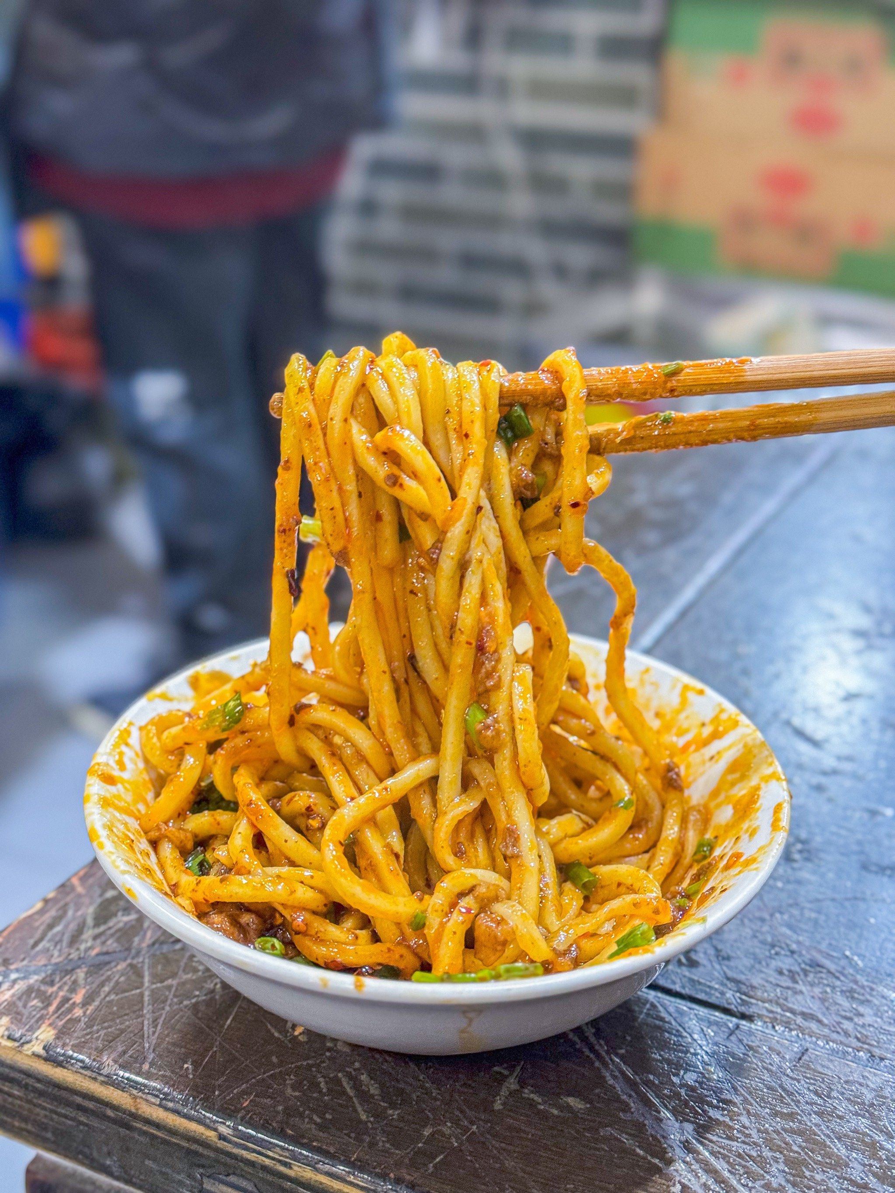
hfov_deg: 30.3
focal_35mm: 48
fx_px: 1654
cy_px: 596
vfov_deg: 39.7
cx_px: 448
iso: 320
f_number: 1.8
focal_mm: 6.86
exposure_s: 1/35
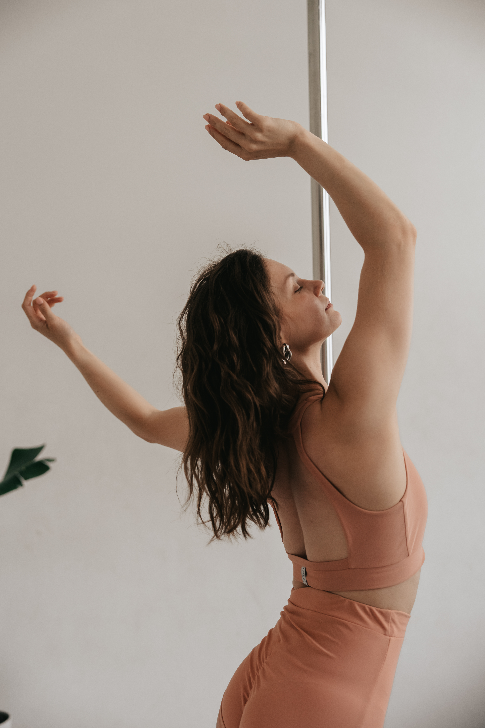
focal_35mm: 45
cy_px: 364
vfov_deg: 43.6
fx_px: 909
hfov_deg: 29.9
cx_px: 242
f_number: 2.8
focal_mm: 45
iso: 640
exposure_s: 1/800
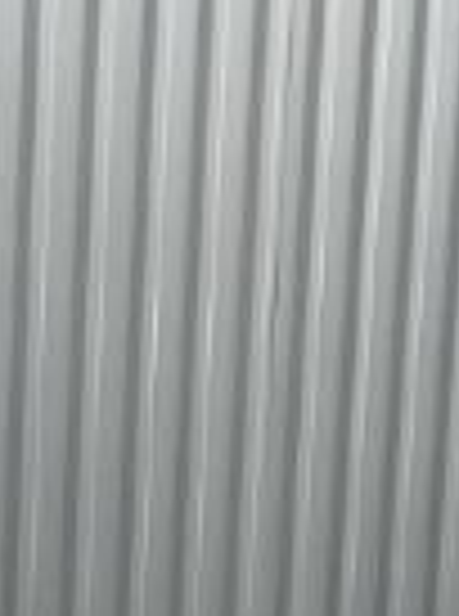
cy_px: 1650
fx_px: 3464
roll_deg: +0.0
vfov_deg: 8.9
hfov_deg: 7.2
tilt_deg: -14.5
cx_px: -590
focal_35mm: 195
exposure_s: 1/178
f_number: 1.6
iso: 40
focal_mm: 5.1
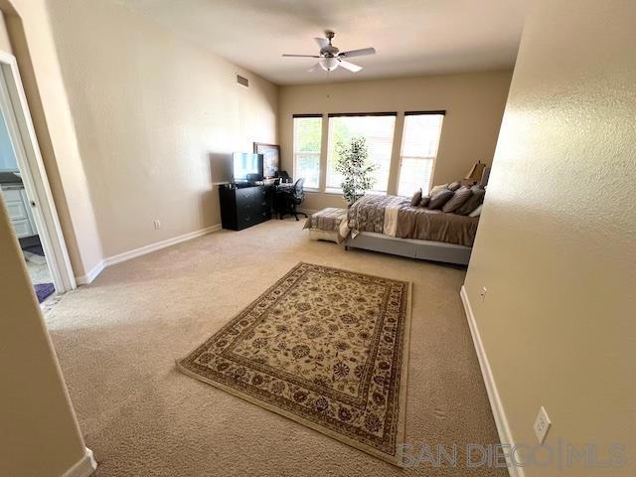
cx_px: 318
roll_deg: -2.8
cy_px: 238
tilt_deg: -17.8
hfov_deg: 106.2
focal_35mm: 13
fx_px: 239
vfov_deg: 89.9
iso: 200
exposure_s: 1/99
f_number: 1.8
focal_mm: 1.57
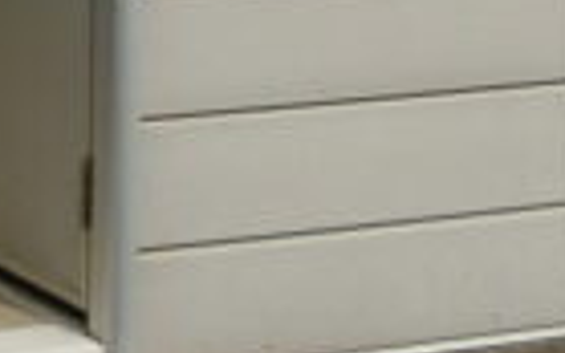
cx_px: -130
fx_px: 3004
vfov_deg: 6.5
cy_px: -377
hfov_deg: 10.5
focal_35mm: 195
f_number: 3.5
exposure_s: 1/1000
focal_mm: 4.5
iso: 80
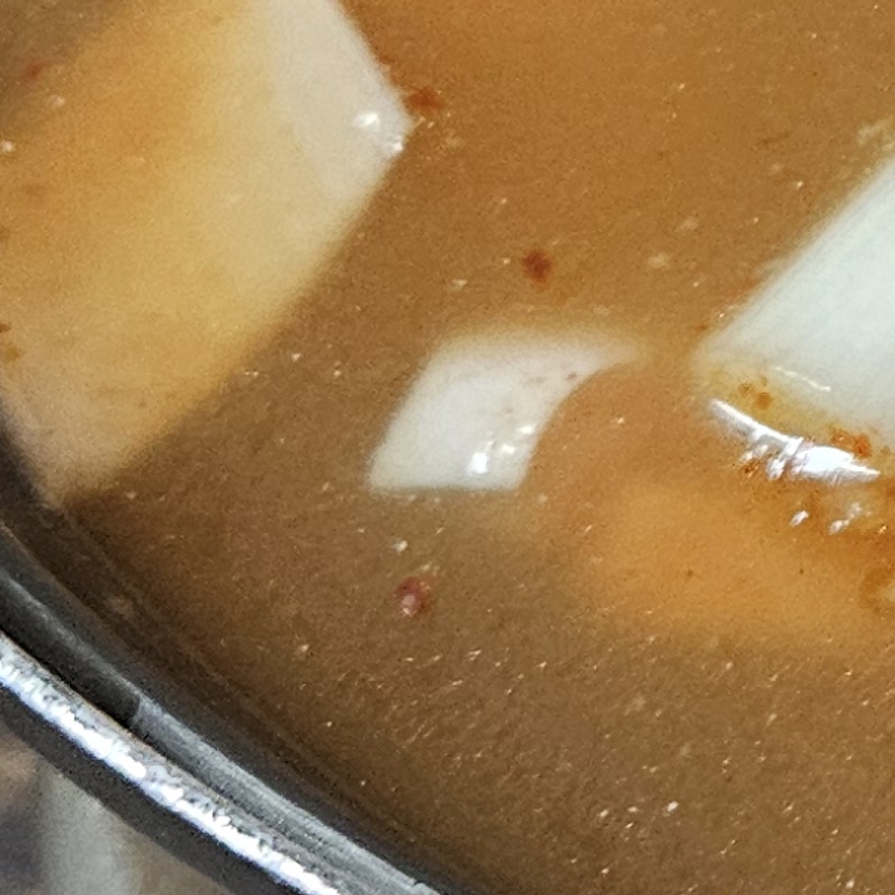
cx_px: 1851
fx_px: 3949
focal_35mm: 135
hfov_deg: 11.5
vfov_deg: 12.7
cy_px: -141
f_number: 1.8
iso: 250
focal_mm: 5.4
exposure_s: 1/207
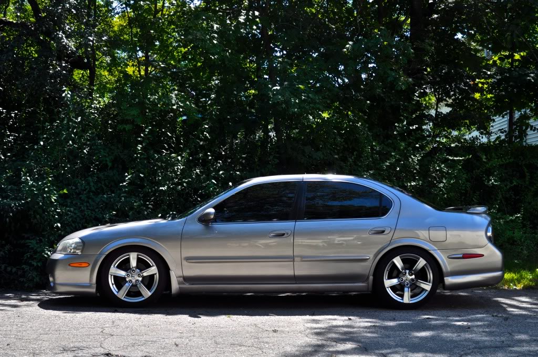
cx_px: 269
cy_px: 178
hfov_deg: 30.5
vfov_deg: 20.6
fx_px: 985
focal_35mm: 66
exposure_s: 1/200
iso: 200
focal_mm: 44
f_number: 7.1
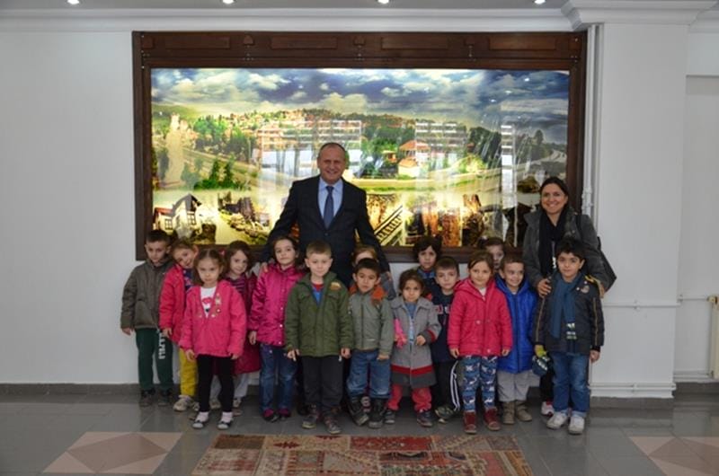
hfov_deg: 57.3
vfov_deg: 39.8
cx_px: 360
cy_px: 238
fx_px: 658
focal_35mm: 33
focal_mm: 22
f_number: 3.8
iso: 1600
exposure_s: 1/200
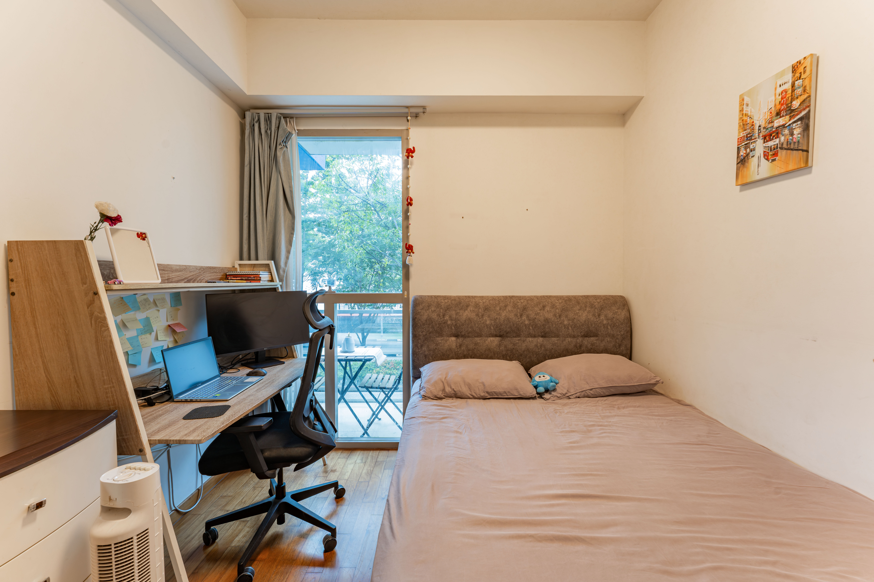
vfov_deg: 81.2
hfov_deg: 104.3
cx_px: 437
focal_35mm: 14
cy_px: 291
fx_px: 340
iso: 100
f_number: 9
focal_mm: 14
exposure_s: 1
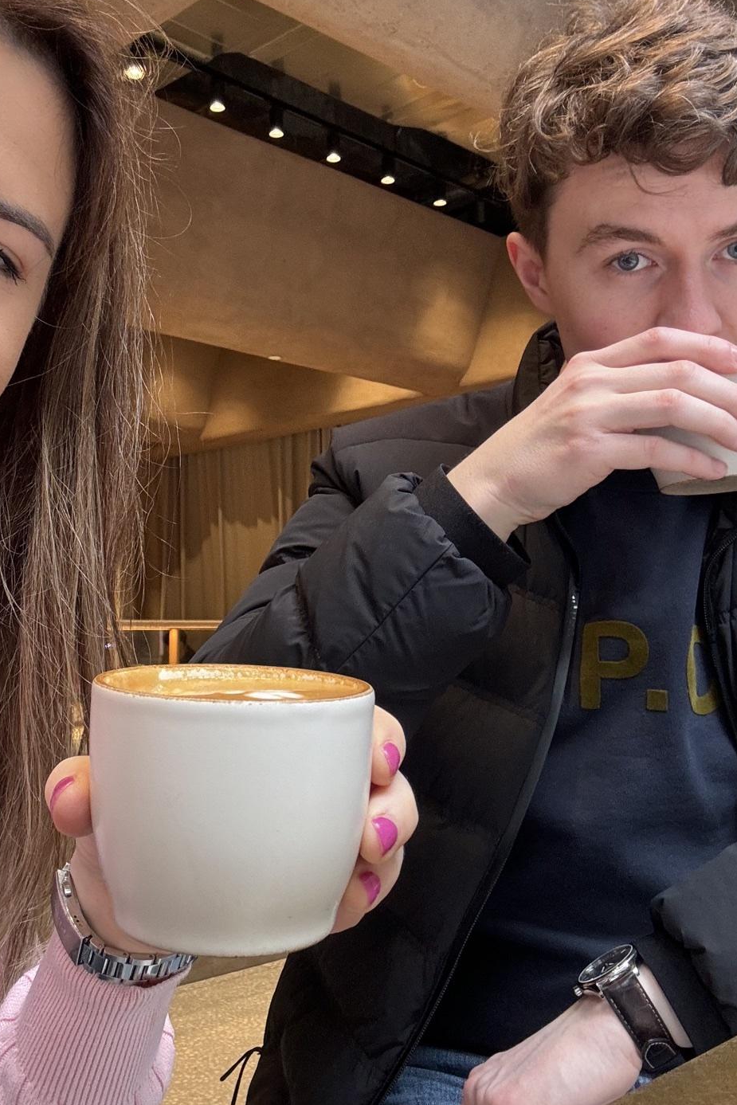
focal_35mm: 36
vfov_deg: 53.0
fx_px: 1105
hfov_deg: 36.6
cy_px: 488
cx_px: 264
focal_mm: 2.69
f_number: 1.9
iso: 80
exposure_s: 1/60
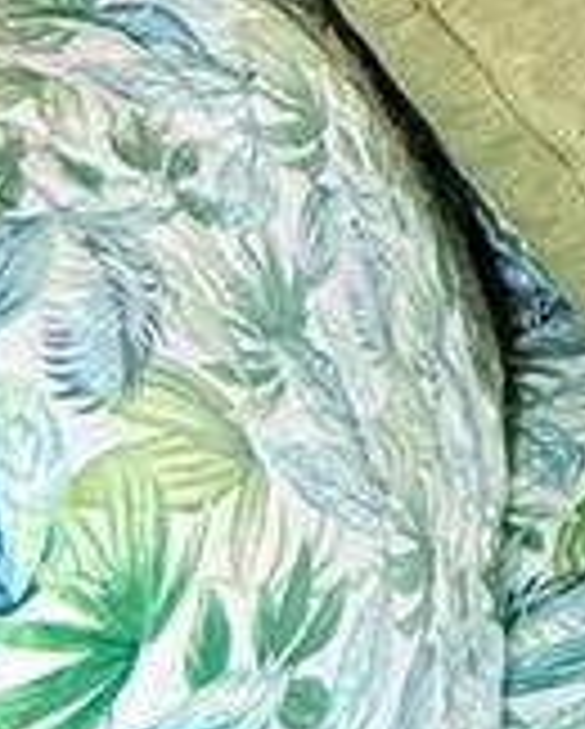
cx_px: 1858
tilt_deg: -4.4
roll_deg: +0.7
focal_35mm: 101
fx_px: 2182
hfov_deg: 10.2
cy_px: -950
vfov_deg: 14.1
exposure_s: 1/103
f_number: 2.2
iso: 320
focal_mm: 2.22
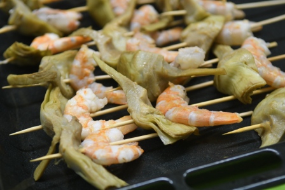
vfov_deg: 16.6
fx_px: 653
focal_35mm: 82
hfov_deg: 24.6
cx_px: 142
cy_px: 95
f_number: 4
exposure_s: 1/125
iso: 1250
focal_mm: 55
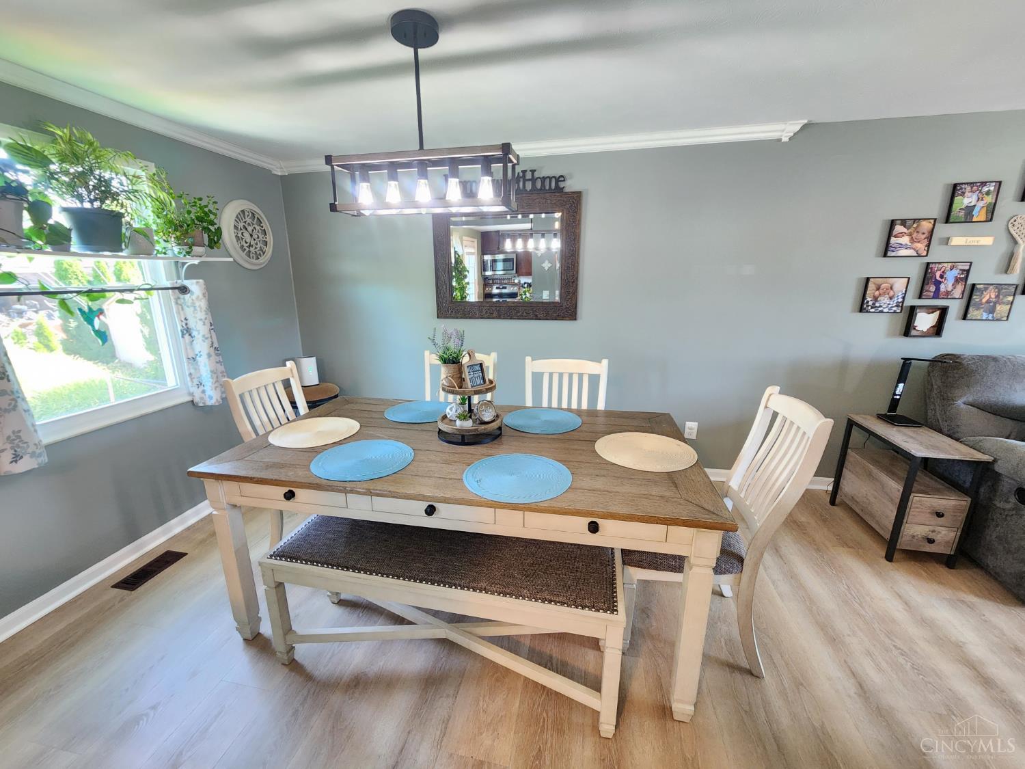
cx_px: 512
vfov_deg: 89.9
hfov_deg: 106.2
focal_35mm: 13
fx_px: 385
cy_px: 384
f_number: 2.2
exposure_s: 1/24
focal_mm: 2.2
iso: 640
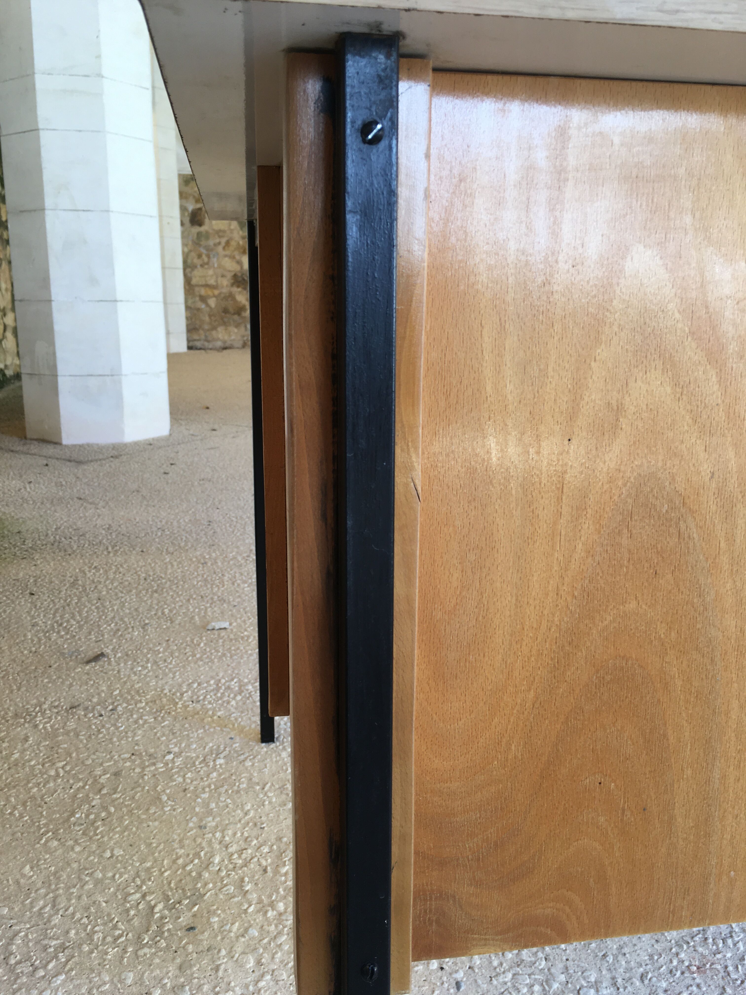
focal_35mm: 29
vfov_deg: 61.7
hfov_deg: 48.2
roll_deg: -0.2
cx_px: 373
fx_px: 833
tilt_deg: -12.0
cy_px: 498
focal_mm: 4.15
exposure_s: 1/50
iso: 25
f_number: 2.2
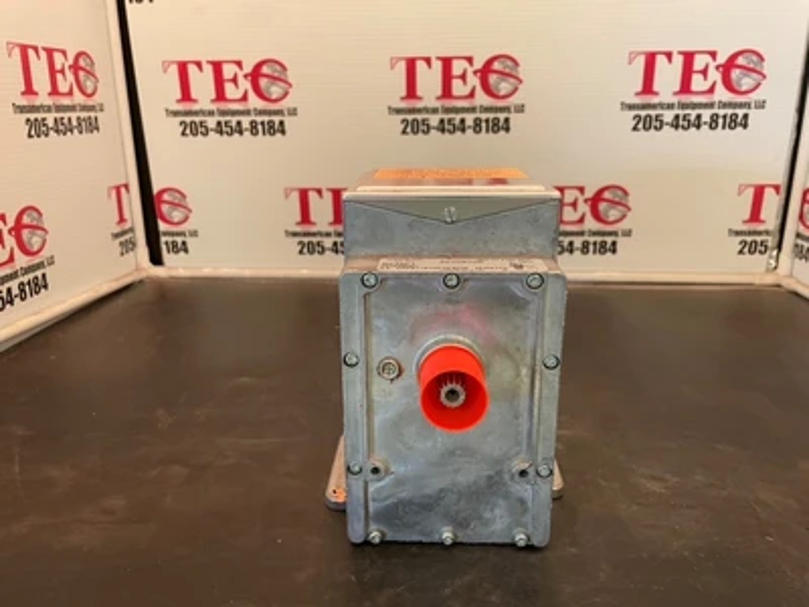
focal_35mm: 26
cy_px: 304
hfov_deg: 67.3
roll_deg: +0.4
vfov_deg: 53.1
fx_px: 608
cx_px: 404
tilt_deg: -17.3
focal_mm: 4.2
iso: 160
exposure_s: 1/59
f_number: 1.6
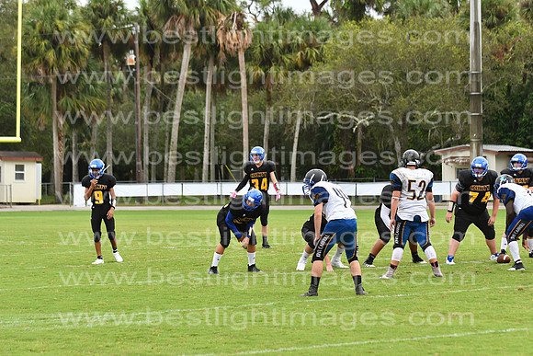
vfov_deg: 6.5
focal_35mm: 210
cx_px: 266
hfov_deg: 9.8
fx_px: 3110
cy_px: 178
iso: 800
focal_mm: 140
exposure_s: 1/2500
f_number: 3.5
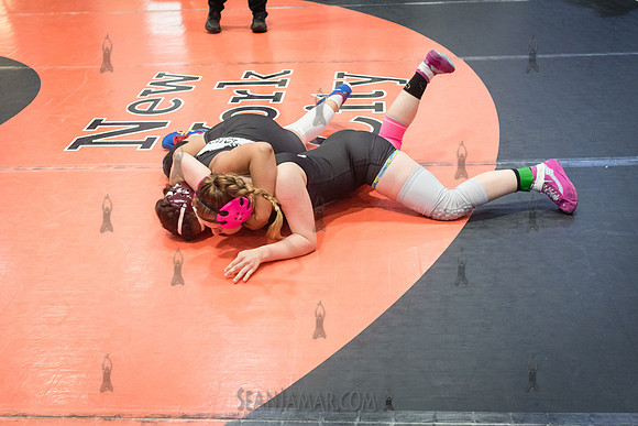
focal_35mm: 44
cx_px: 304
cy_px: 268
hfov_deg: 44.2
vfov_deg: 30.2
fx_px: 786
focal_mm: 35
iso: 5000
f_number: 3.2
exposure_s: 1/400
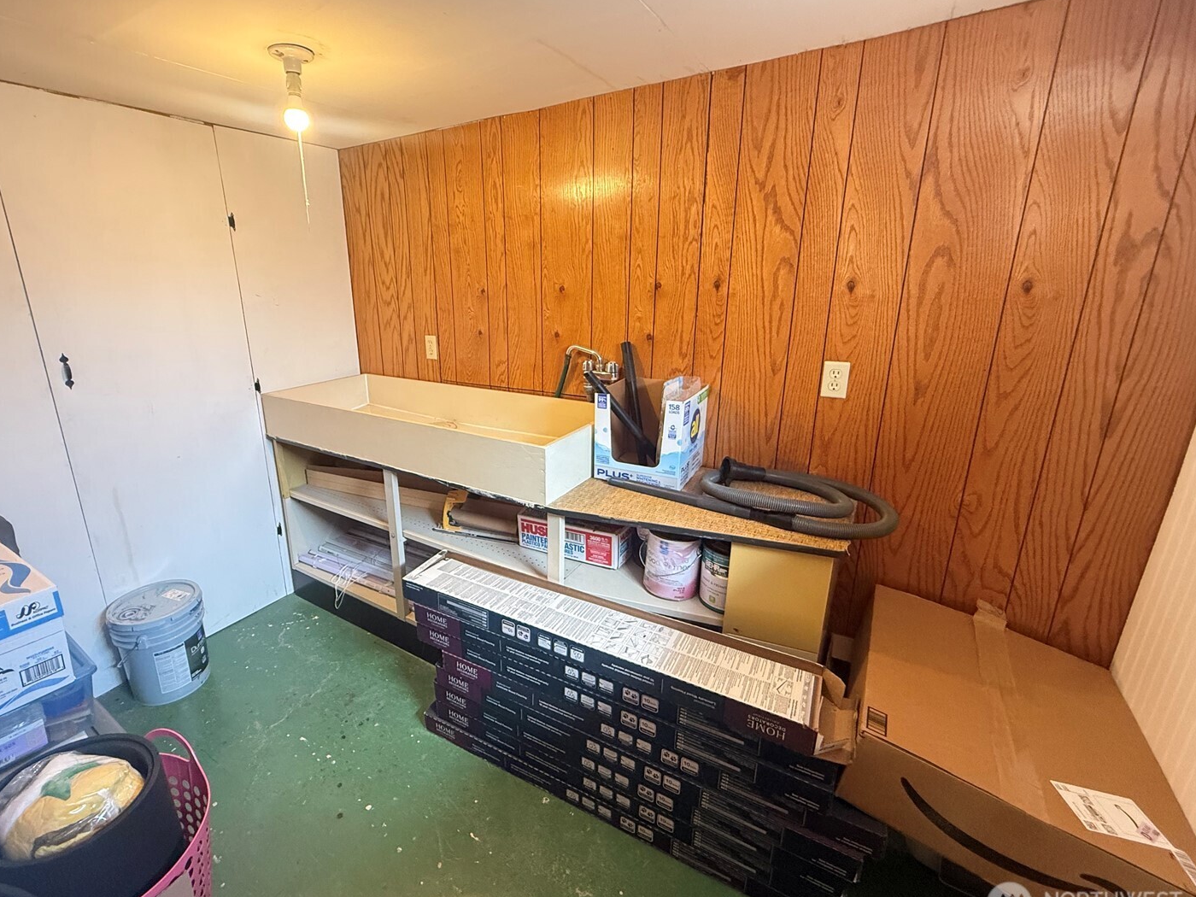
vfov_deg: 78.1
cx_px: 525
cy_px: 427
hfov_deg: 94.0
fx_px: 553
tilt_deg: -15.0
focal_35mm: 16
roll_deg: +0.8
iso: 500
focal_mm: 2.22
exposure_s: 1/60
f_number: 2.2
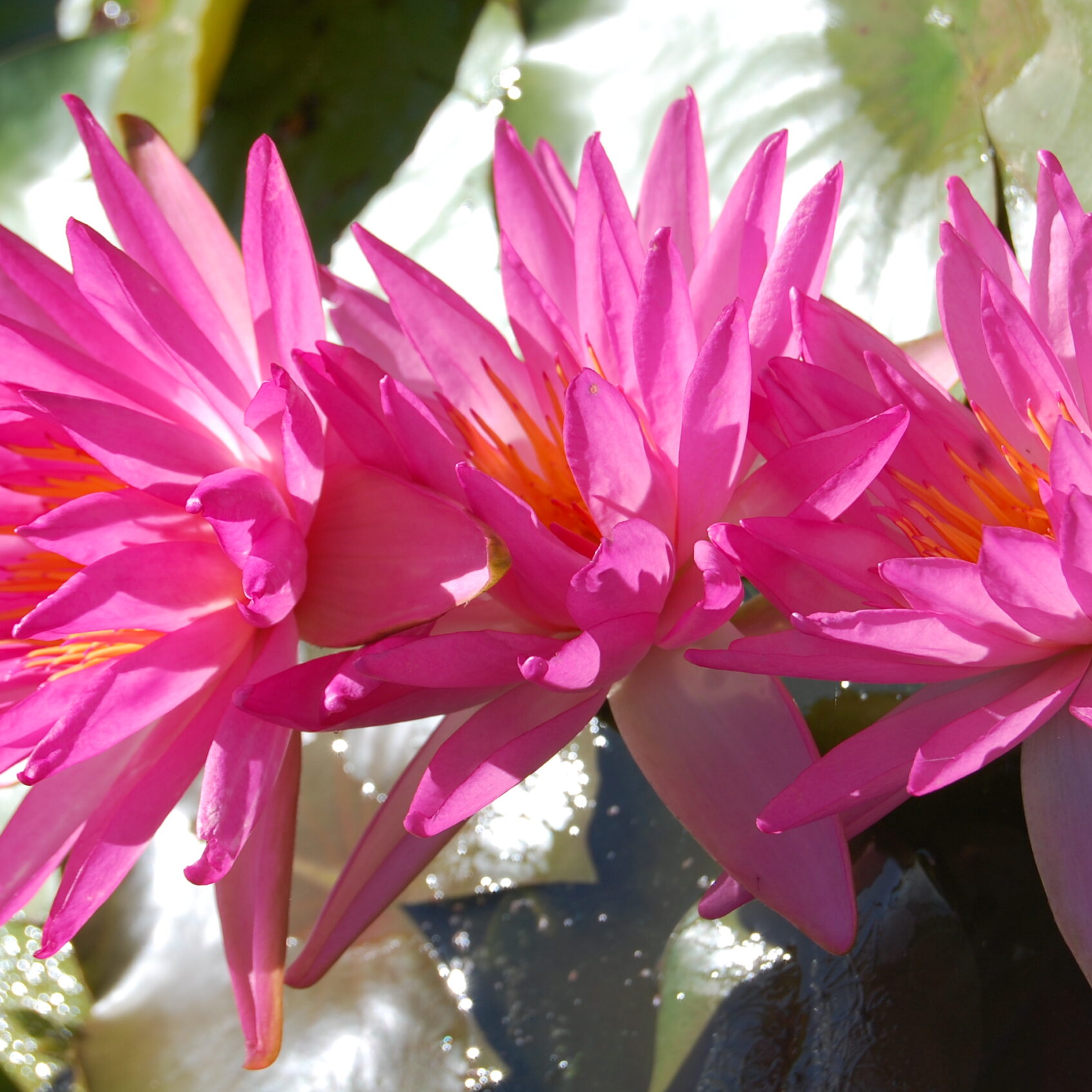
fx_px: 3770
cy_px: 547
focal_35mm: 106
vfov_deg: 16.5
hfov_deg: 16.5
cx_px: 639
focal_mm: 55
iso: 200
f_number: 8
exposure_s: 1/250
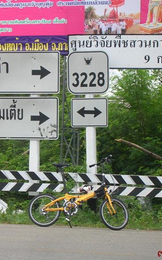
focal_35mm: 137
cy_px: 130
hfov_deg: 9.5
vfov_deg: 15.3
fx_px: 968
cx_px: 43
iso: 50
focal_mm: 15.9
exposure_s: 1/121
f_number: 4.6
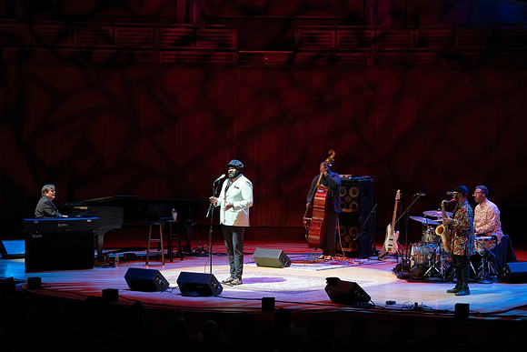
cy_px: 176
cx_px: 264
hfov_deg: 20.4
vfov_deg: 13.7
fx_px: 1464
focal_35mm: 100
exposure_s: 1/250
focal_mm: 100
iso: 6400
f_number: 7.1
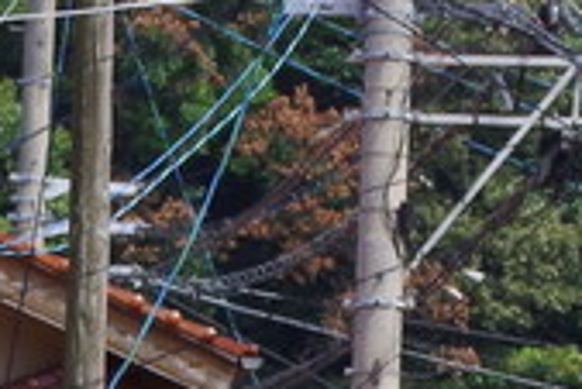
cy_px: 842
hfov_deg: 3.5
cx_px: -45
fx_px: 9401
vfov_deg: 2.4
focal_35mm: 581
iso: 400
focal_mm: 55
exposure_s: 1/200
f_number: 14
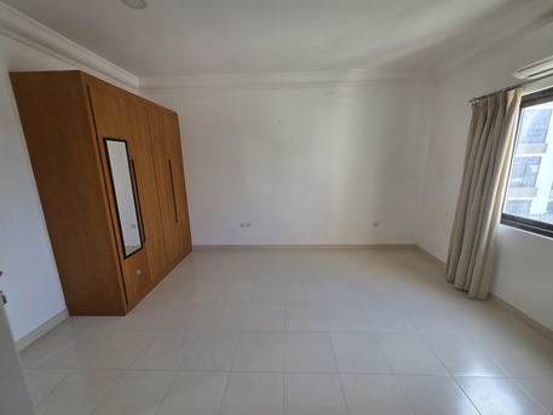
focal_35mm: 13
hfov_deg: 106.2
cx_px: 276
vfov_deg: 89.9
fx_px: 208
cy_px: 208
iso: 80
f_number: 1.9
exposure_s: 1/120
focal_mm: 2.2
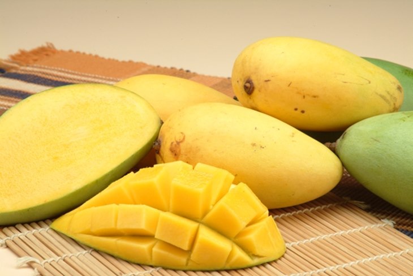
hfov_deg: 11.6
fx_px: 2032
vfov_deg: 7.8
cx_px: 206
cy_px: 138
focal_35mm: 177
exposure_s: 1/125
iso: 100
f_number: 19
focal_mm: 118
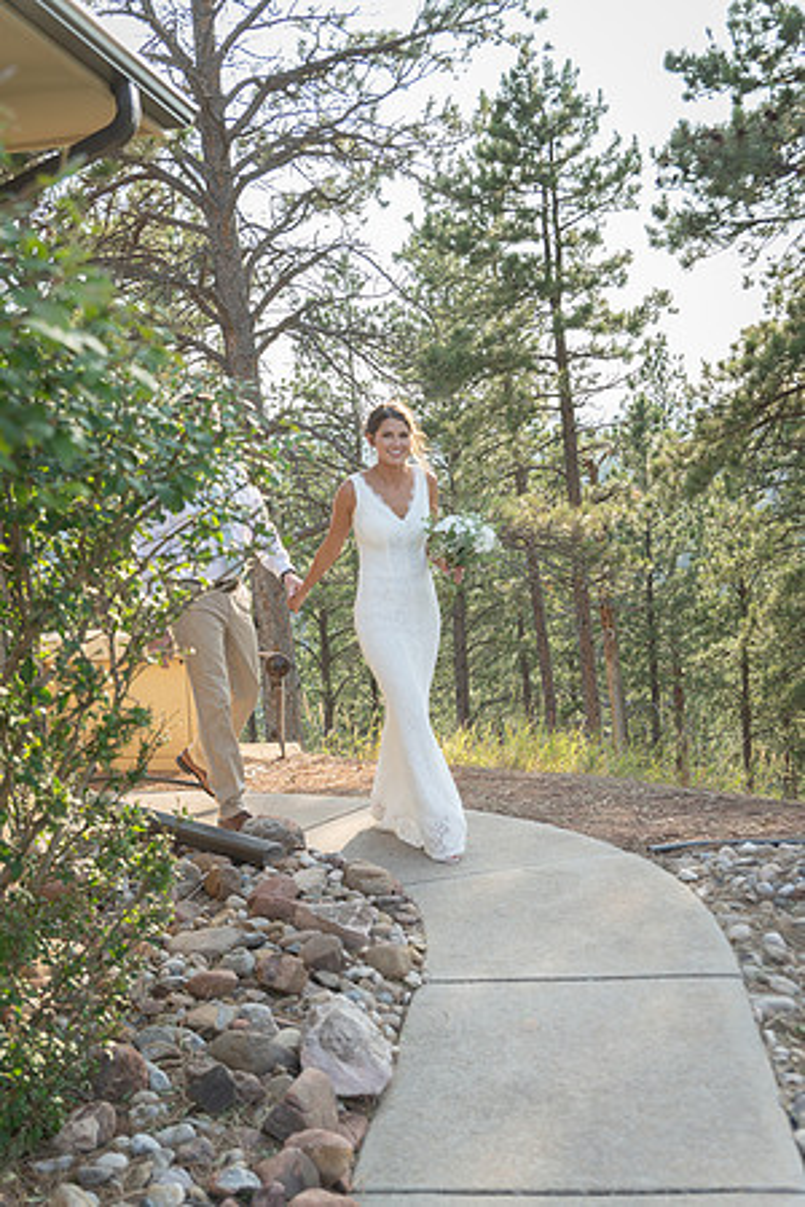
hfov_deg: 31.9
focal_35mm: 42
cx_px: 402
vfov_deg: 46.4
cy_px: 604
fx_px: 1409
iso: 200
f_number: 3.5
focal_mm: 42
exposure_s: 1/320
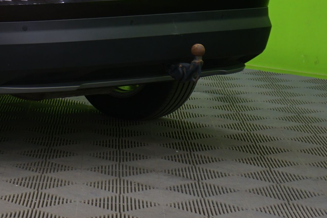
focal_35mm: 148
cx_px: -107
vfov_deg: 9.1
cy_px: -87
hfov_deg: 13.3
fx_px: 1344
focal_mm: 49
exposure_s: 1/8
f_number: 5
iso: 400
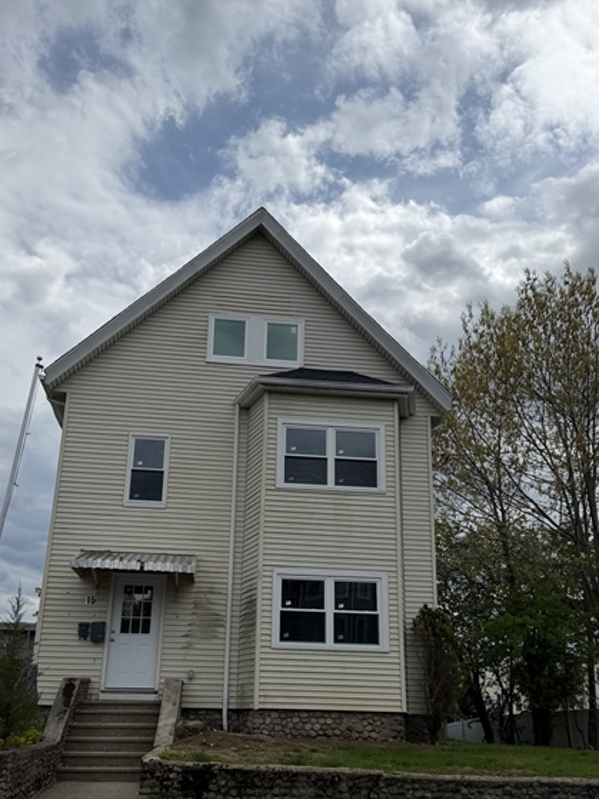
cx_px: 286
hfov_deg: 42.9
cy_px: 479
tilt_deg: +15.4
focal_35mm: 33
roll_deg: -2.4
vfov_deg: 55.0
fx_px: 762
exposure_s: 1/11905
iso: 80
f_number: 1.78
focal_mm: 6.76
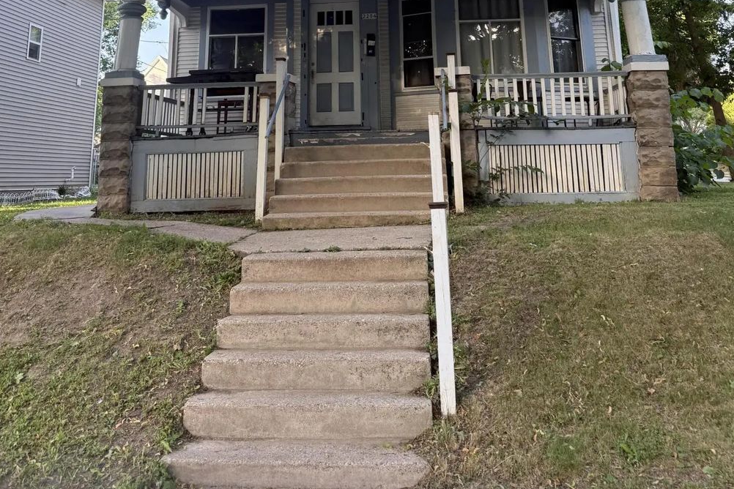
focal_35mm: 34
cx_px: 363
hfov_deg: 55.8
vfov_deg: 35.3
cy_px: 4
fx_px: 693
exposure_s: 1/235
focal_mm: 6.76
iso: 125
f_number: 1.78
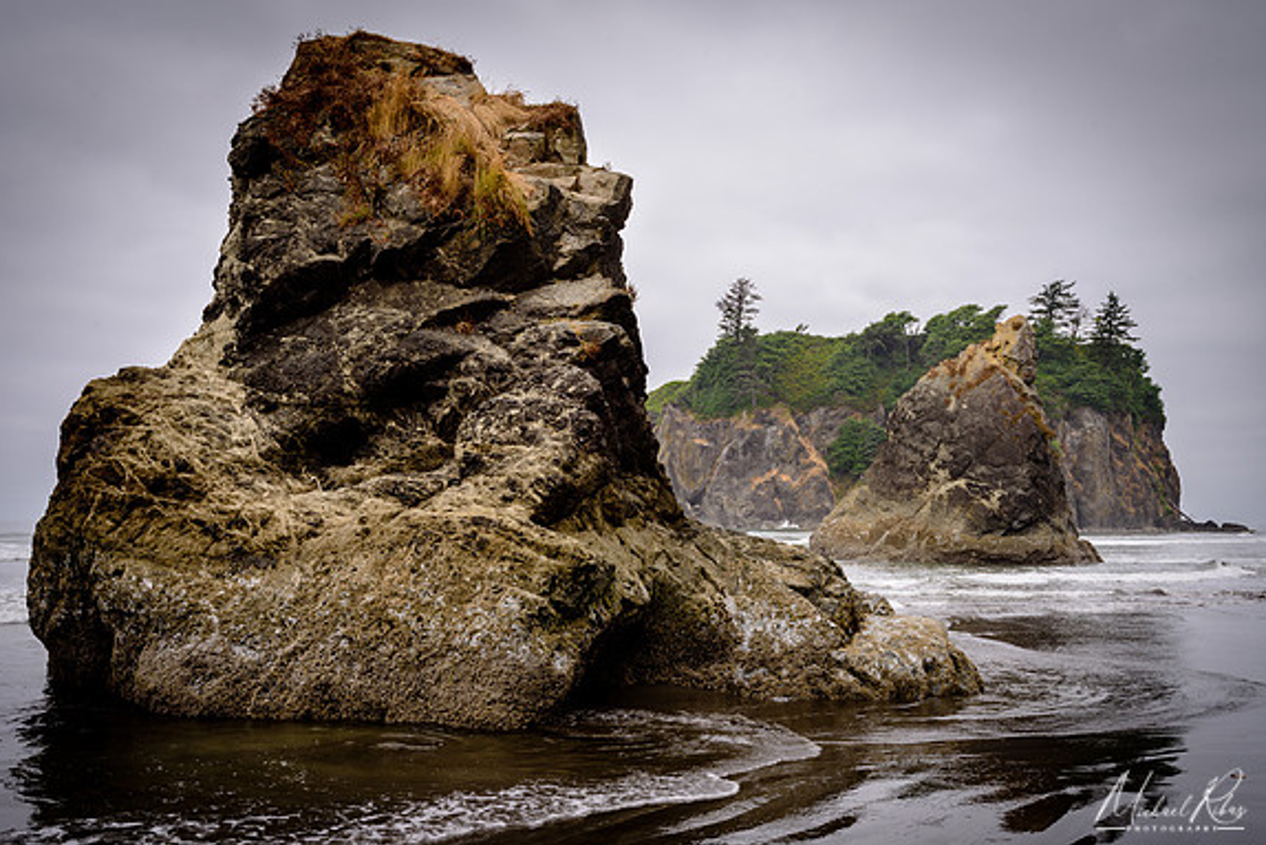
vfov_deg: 36.0
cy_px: 405
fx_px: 1301
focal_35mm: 37
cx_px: 629
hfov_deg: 51.9
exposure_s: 1/60
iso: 100
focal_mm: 35
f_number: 13
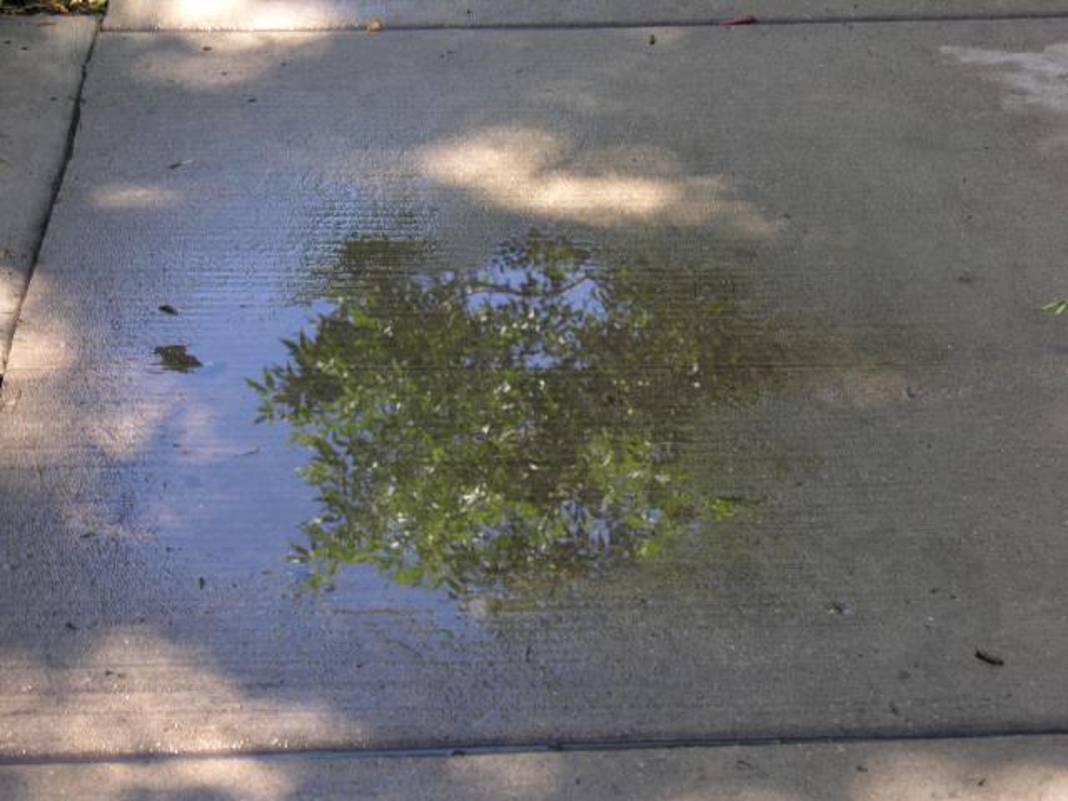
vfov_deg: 15.7
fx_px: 2900
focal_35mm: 94
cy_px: 400
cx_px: 534
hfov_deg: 20.9
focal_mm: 24
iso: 50
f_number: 4
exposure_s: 1/56.4
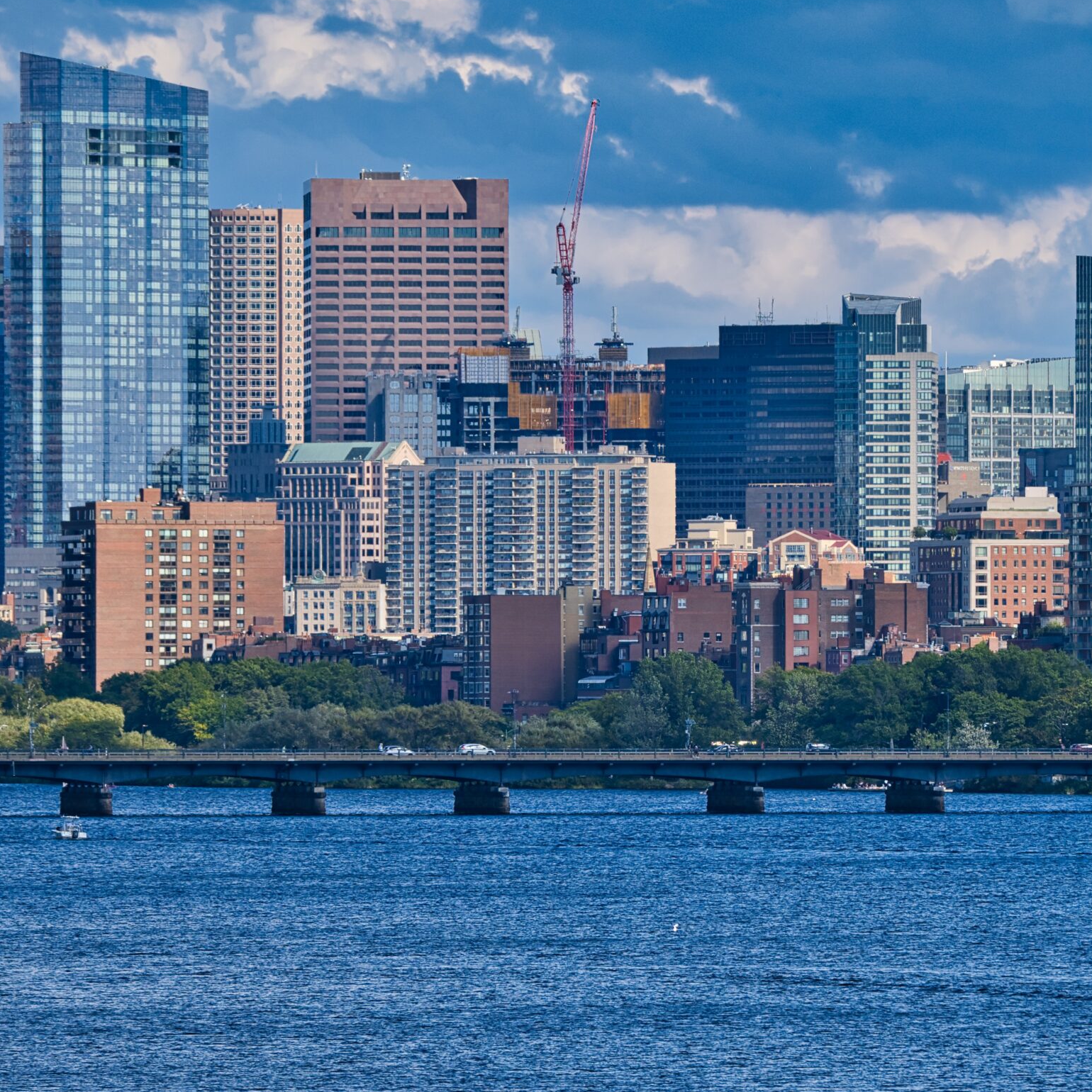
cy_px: 515
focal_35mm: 349
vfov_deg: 5.0
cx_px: 703
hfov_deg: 5.0
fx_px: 12456
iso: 160
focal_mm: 164.6
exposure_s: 1/850
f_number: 5.6
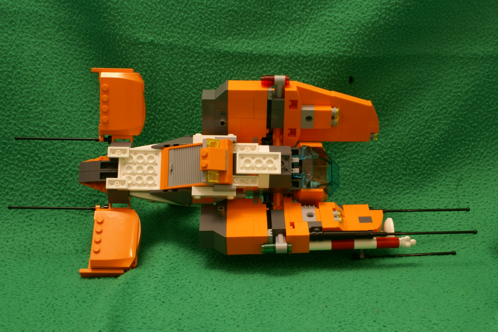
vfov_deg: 25.8
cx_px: 249
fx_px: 726
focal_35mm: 52
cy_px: 166
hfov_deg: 37.9
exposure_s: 30
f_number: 22
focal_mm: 35
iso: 100
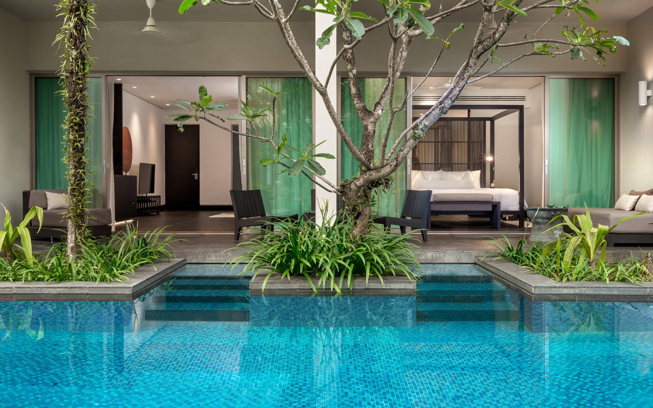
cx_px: 328
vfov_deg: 35.3
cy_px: 192
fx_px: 641
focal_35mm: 36
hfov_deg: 54.0
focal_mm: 35
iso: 100
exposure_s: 1/1.67
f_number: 7.1
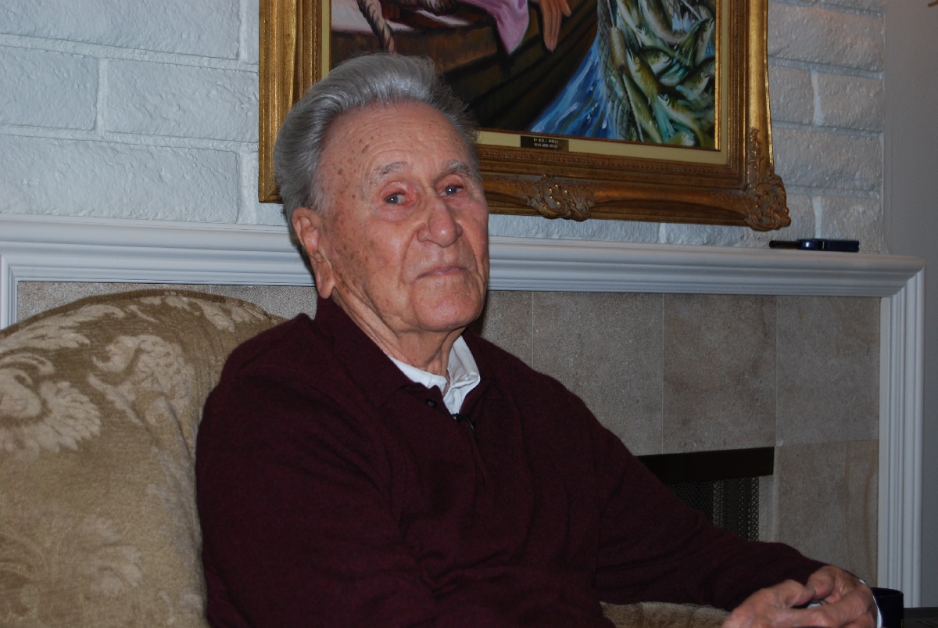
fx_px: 2152
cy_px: 314
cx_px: 469
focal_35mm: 82
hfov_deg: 24.6
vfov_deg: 16.6
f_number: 5.6
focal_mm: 55
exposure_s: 1/60
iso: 200
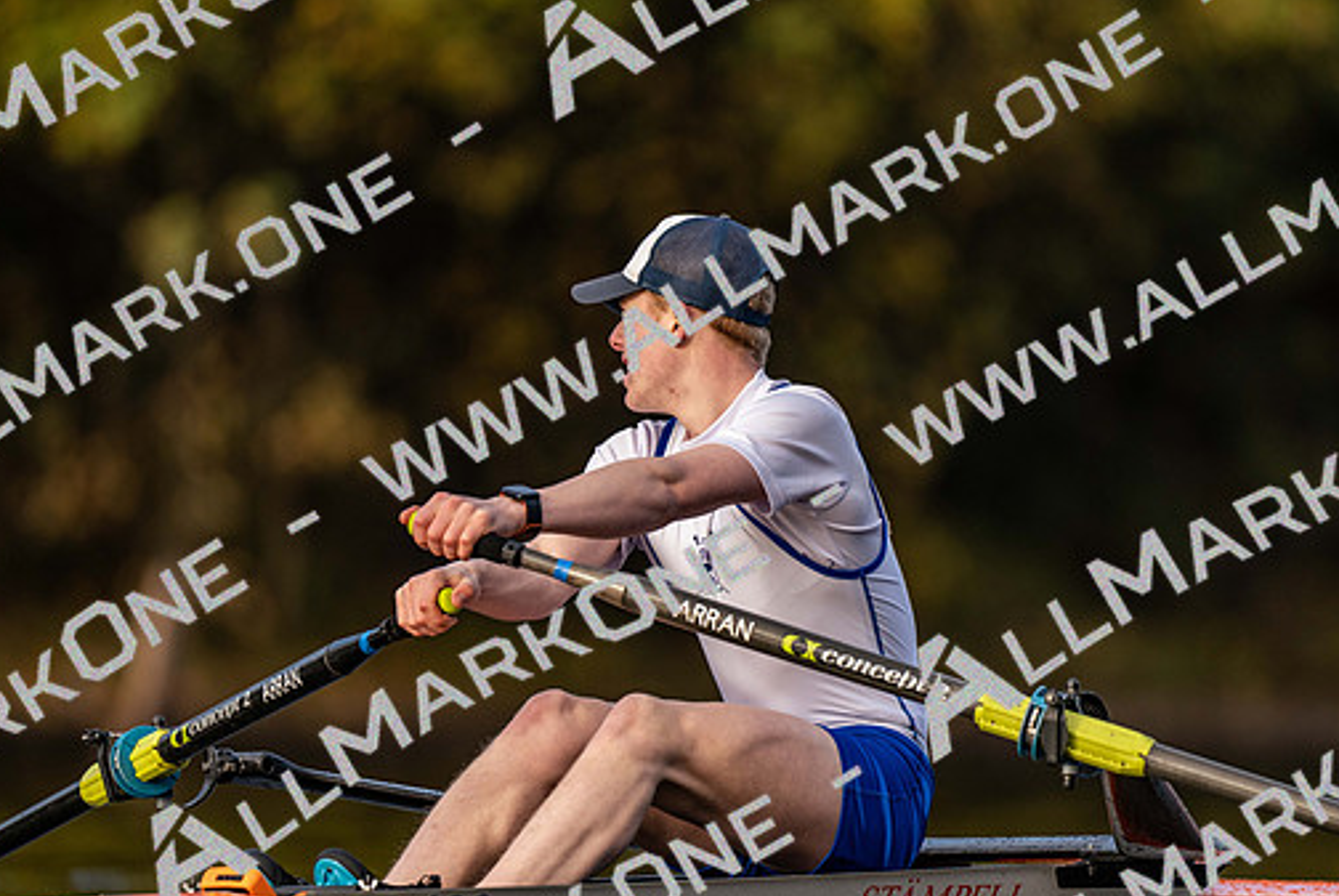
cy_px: 509
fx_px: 25686
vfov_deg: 2.0
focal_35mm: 690
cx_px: 691
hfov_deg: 3.0
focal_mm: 600
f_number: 4
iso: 900
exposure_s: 1/2500
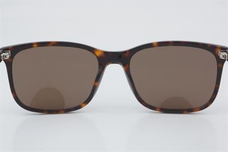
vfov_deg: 16.5
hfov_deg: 24.6
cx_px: 114
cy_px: 76
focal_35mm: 82
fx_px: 522
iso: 100
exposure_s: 1/3
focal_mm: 55
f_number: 32
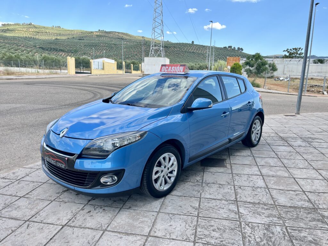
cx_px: 164
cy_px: 123
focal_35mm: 26
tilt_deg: -9.5
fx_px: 246
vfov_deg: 53.1
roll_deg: -0.7
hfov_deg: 67.3
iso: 50
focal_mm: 5.1
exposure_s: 1/373
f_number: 1.6
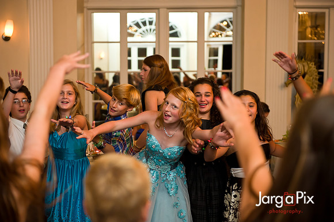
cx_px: 167
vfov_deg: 19.4
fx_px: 649
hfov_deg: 28.9
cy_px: 111
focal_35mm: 70
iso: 1600
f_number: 3.2
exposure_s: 1/125
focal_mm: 70
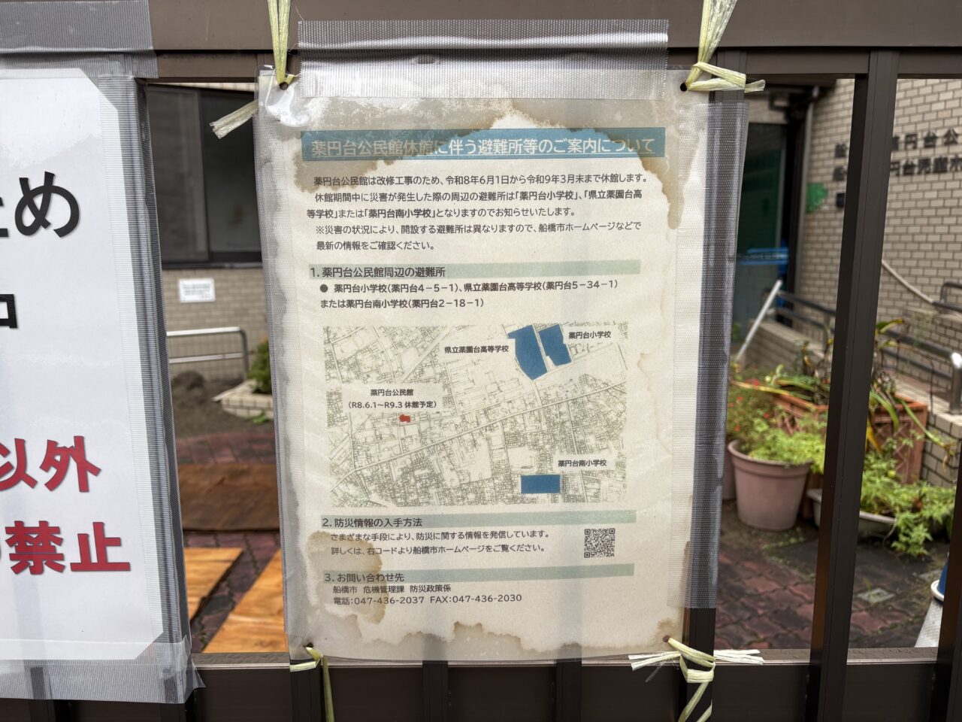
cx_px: 481
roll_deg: +0.9
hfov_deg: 67.3
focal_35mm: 26
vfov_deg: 53.1
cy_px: 361
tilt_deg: -9.4
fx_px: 723
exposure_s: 1/519
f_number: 1.6
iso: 50
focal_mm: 5.96
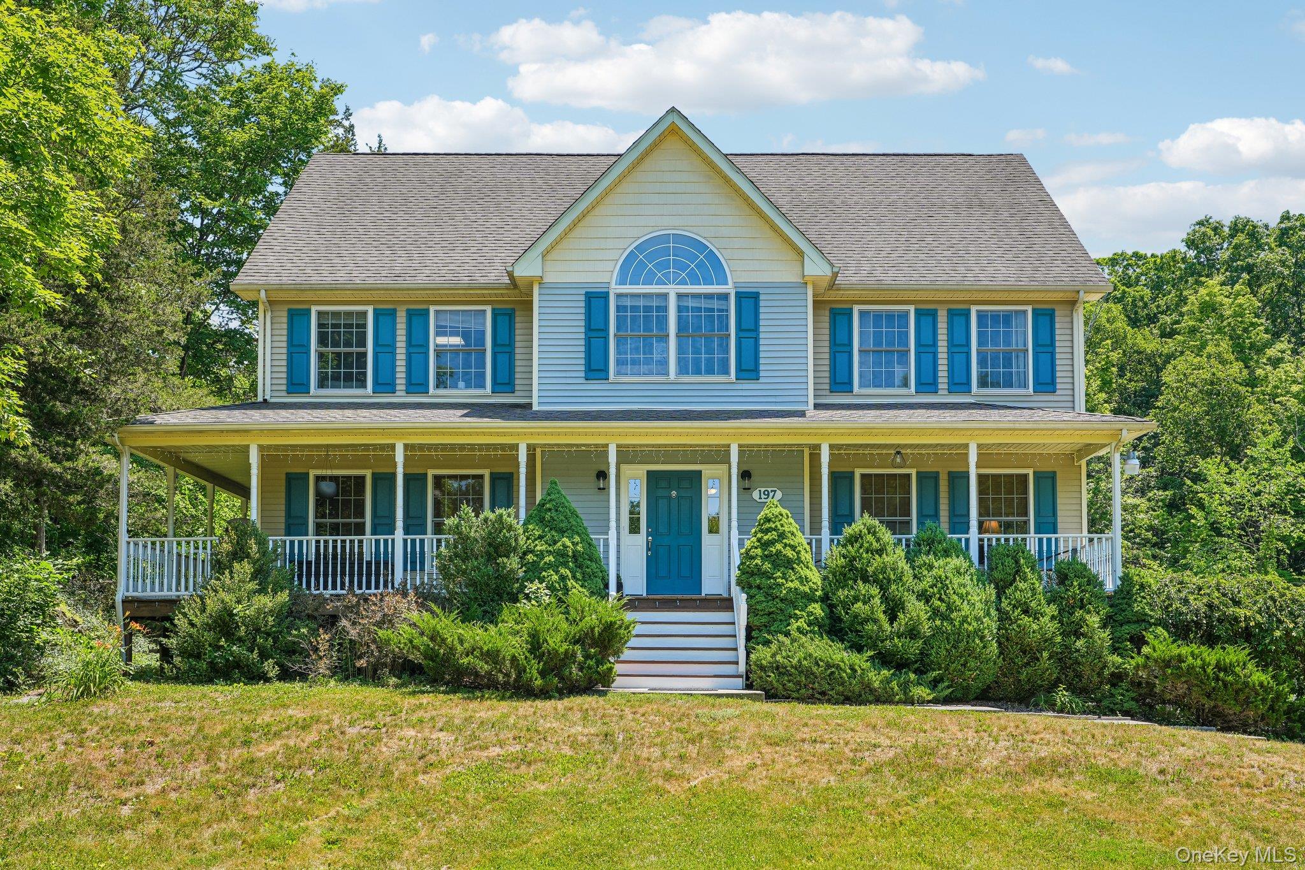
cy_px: 435
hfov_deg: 54.4
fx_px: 1269
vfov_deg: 37.8
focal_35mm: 35
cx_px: 652
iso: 100
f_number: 8
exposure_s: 1/100
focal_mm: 35
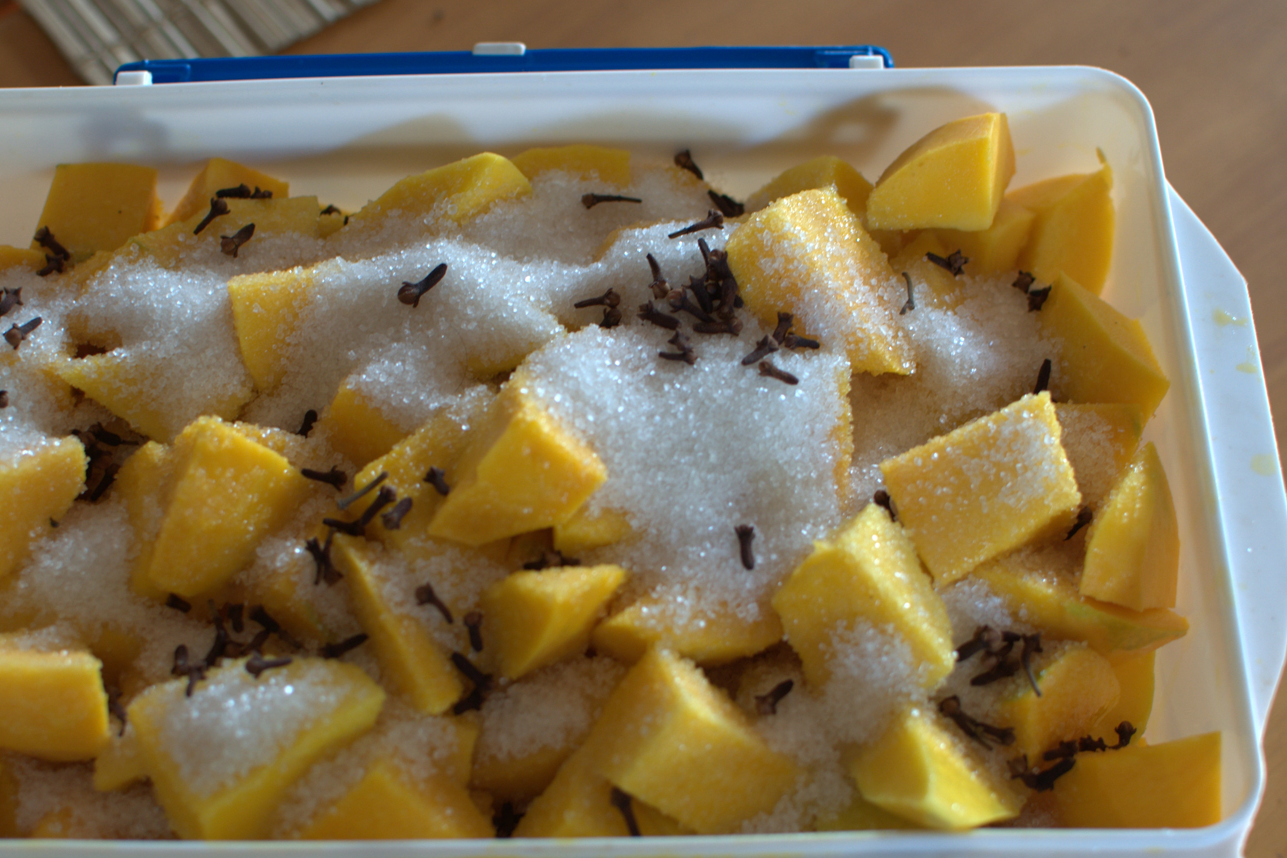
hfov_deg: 31.1
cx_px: 534
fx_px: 2310
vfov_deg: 21.0
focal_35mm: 65
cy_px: 483
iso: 200
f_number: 2.8
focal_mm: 35
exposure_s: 1/30
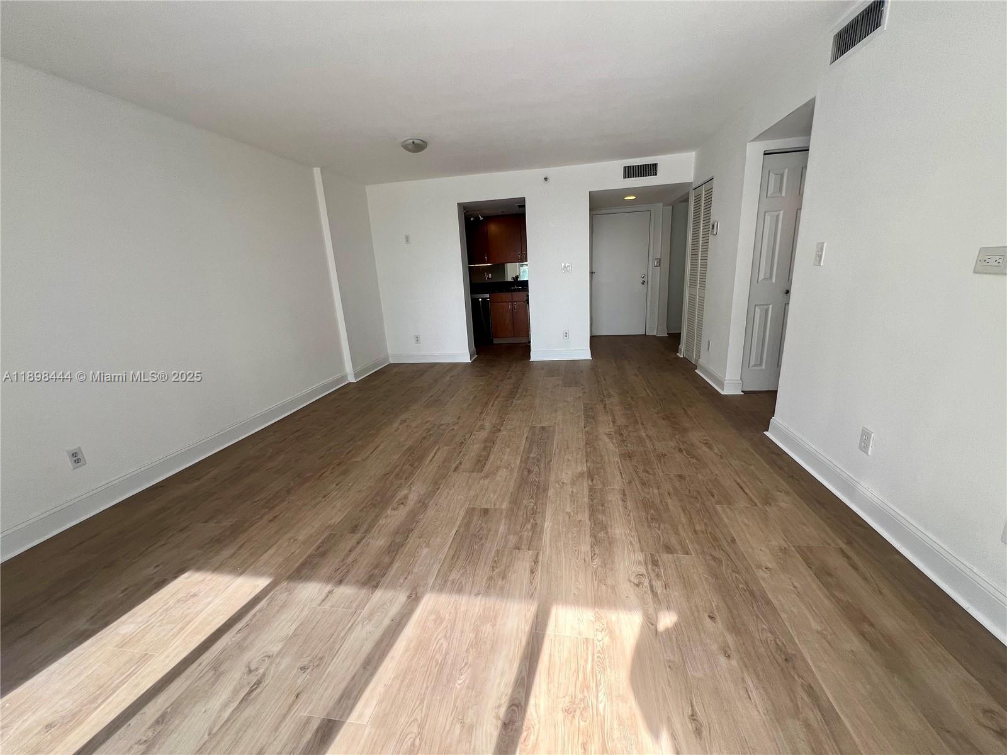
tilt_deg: -14.8
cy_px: 378
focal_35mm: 13
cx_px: 504
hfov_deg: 106.2
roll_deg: +2.9
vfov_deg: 89.9
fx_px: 378
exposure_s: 1/139
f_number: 1.8
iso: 32
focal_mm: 1.57
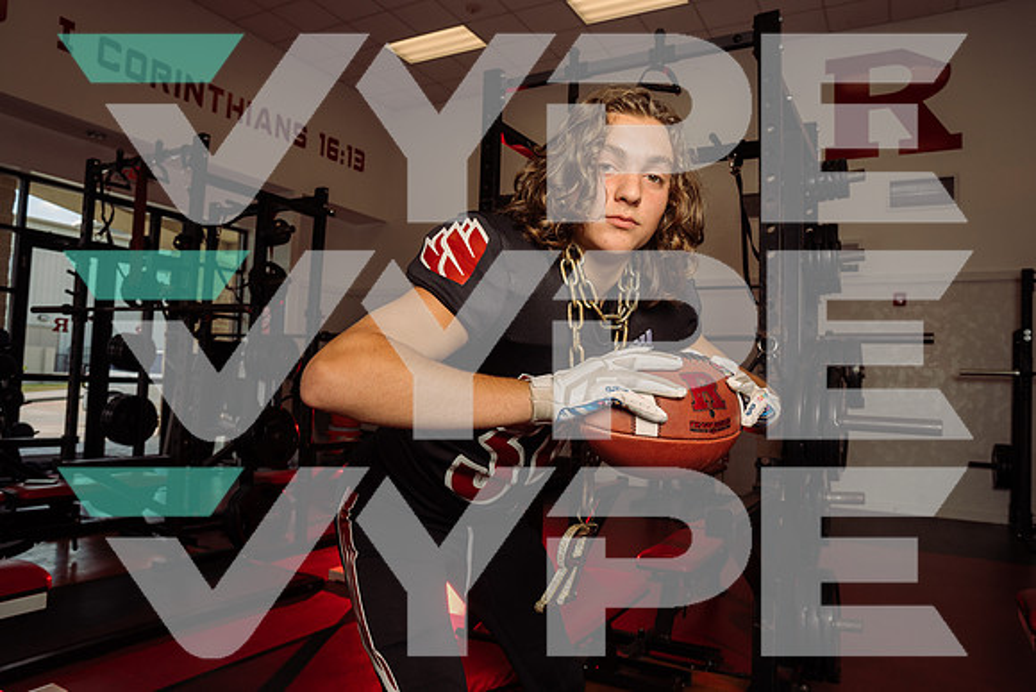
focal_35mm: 24
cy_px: 346
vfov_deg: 53.2
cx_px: 518
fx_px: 691
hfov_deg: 73.7
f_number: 6.3
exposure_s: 1/250
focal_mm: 24
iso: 250
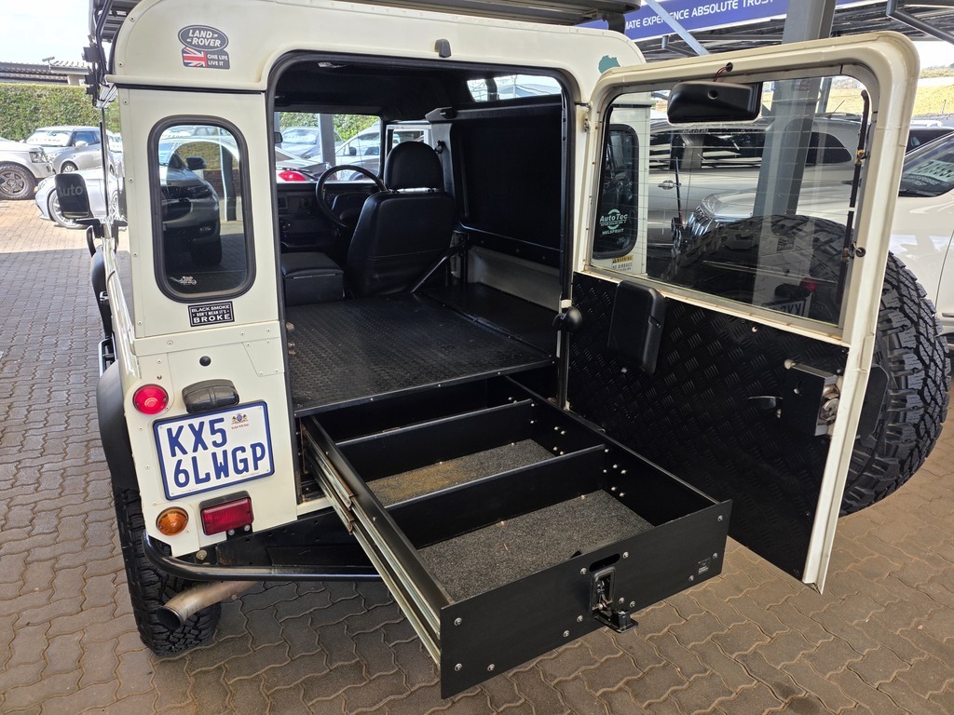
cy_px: 358
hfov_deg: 73.9
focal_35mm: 23
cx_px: 477
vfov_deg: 58.9
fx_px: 634
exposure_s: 1/180
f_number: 1.7
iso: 50
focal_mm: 6.25
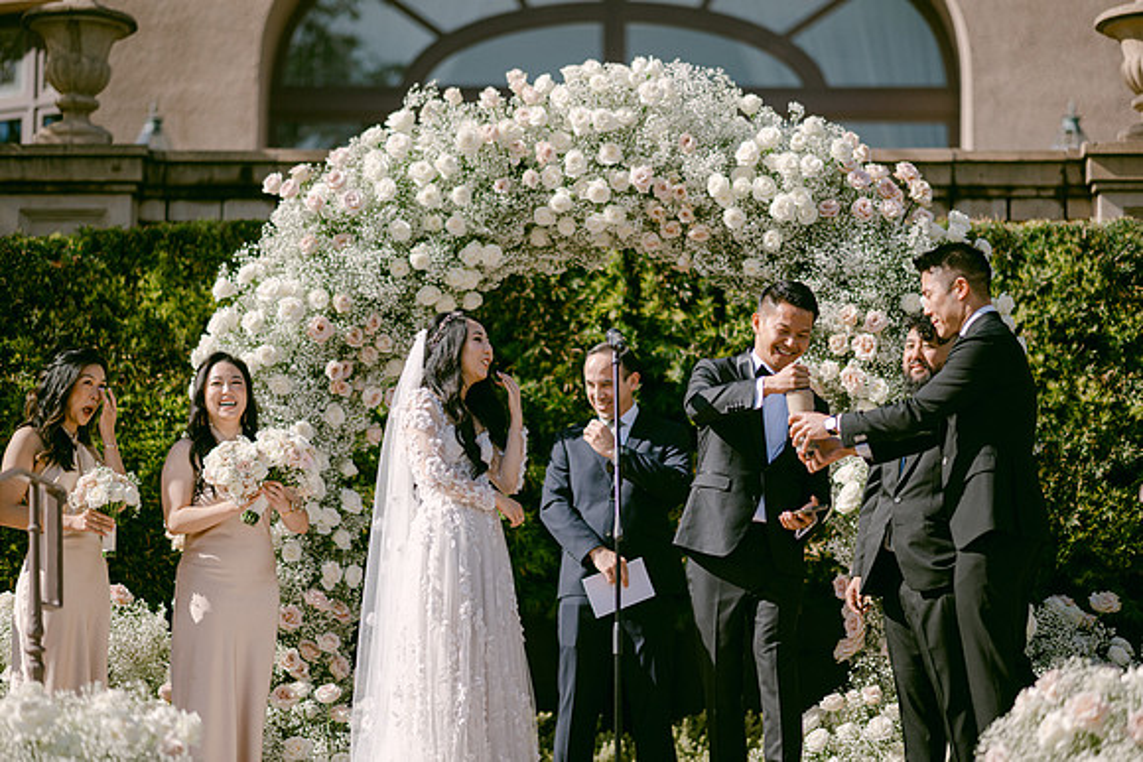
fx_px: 3380
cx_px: 572
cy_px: 381
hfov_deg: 19.2
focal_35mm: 106
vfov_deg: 12.9
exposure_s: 1/10000
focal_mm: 105
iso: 100
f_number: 1.4
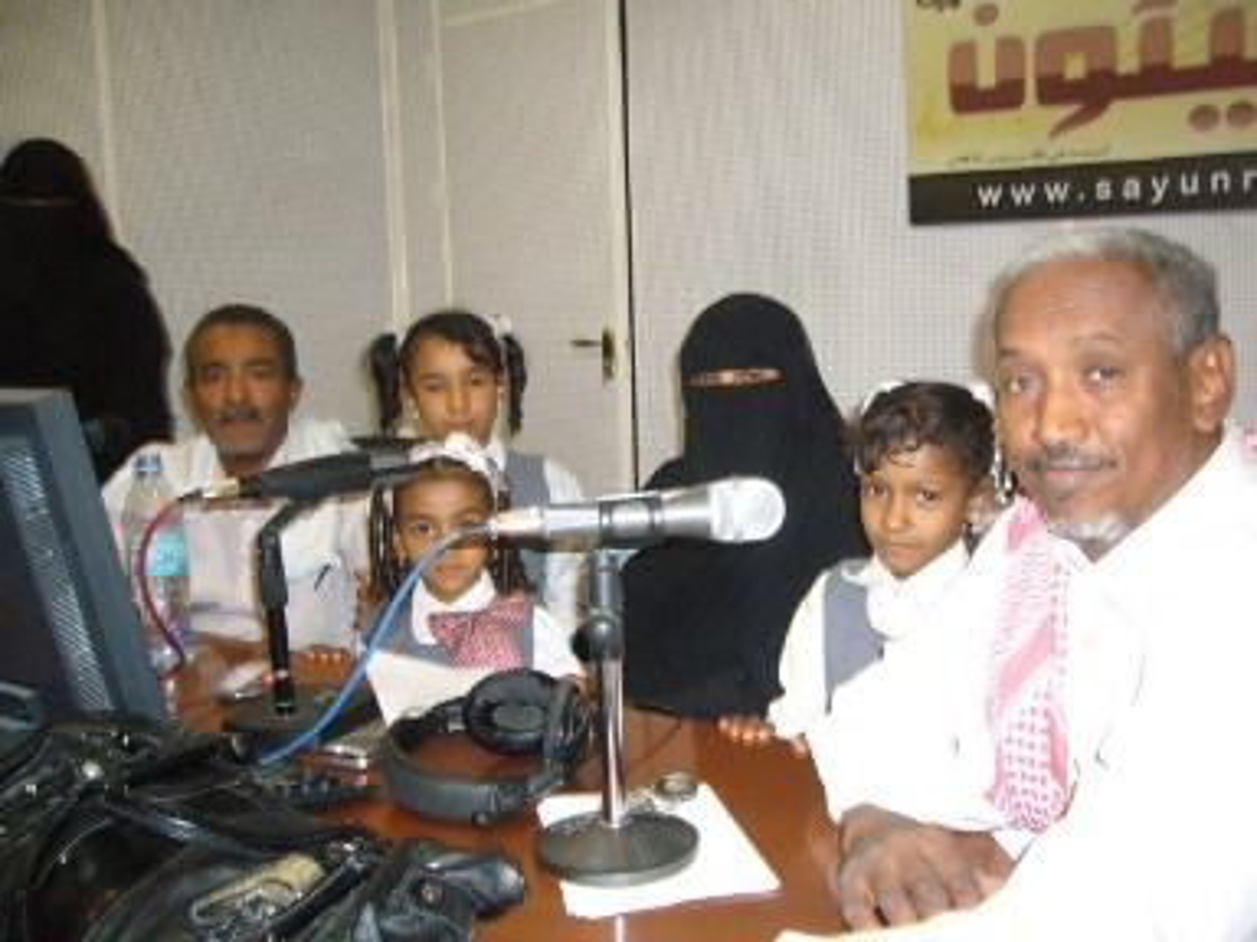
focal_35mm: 35
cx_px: 628
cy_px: 471
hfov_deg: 52.6
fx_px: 1271
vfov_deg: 40.7
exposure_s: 1/30
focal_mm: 5.8
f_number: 2.8
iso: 250
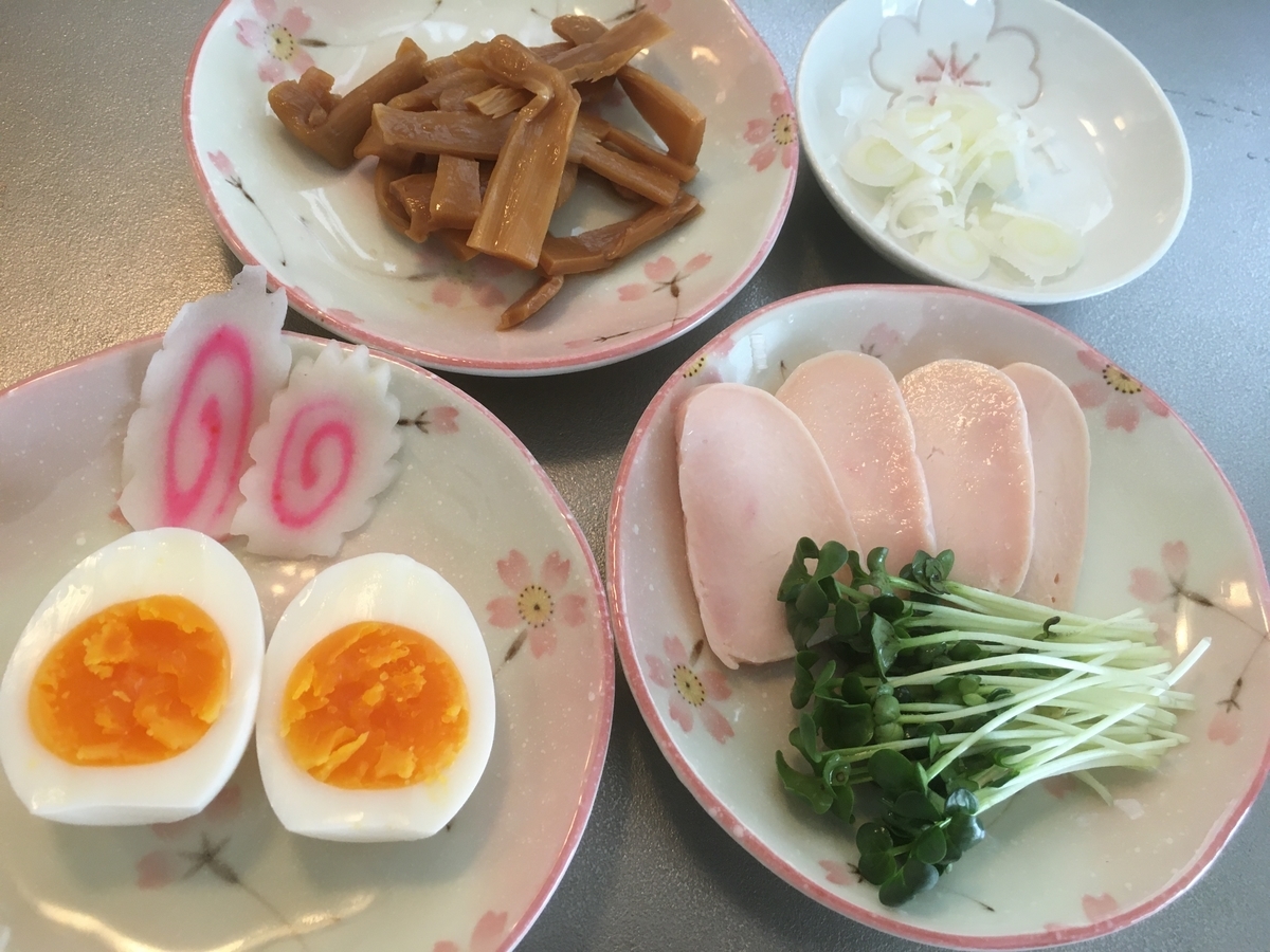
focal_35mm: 29
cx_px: 635
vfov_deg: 48.2
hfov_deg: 61.7
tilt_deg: -63.5
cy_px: 476
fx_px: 1064
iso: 100
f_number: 2.2
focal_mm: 4.15
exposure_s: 1/33
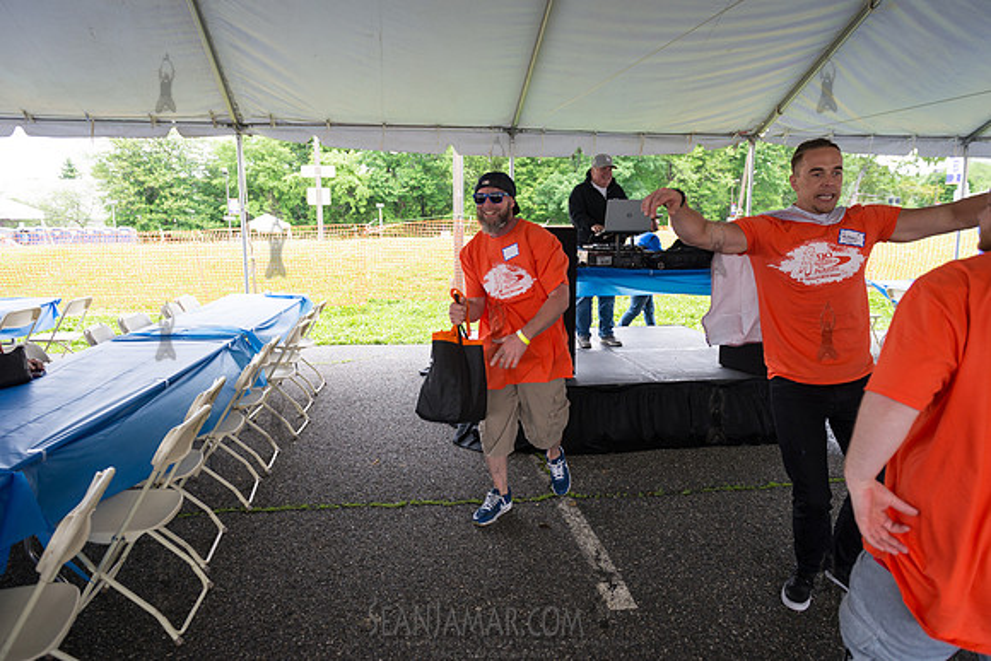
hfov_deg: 73.7
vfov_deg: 53.2
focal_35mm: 24
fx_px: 661
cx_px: 496
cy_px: 330
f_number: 4
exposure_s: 1/250
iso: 200
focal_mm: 24
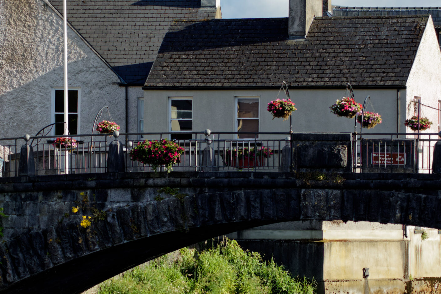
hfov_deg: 10.8
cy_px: 149
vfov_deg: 7.2
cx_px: 210
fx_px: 2327
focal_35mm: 190
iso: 720
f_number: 8
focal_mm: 70
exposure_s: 1/1000
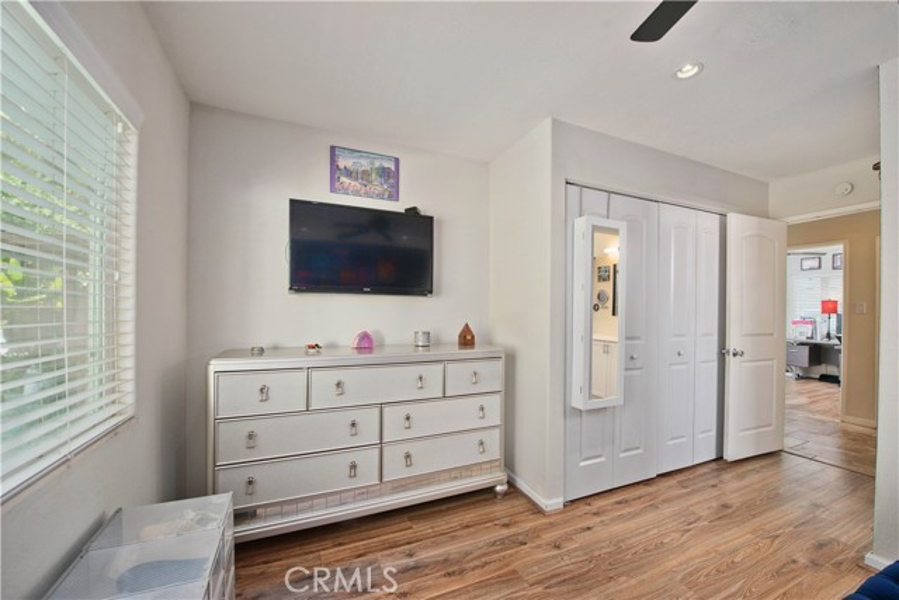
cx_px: 450
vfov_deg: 81.2
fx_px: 350
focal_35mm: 14
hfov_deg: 104.2
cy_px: 300
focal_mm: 14
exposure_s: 1/160
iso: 400
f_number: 5.6
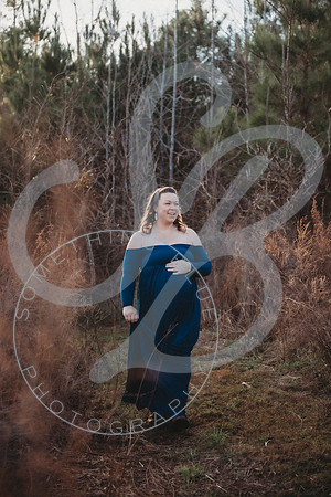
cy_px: 248
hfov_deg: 19.5
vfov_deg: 28.8
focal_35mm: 70
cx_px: 166
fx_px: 965
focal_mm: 70
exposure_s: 1/640
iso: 100
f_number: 2.8
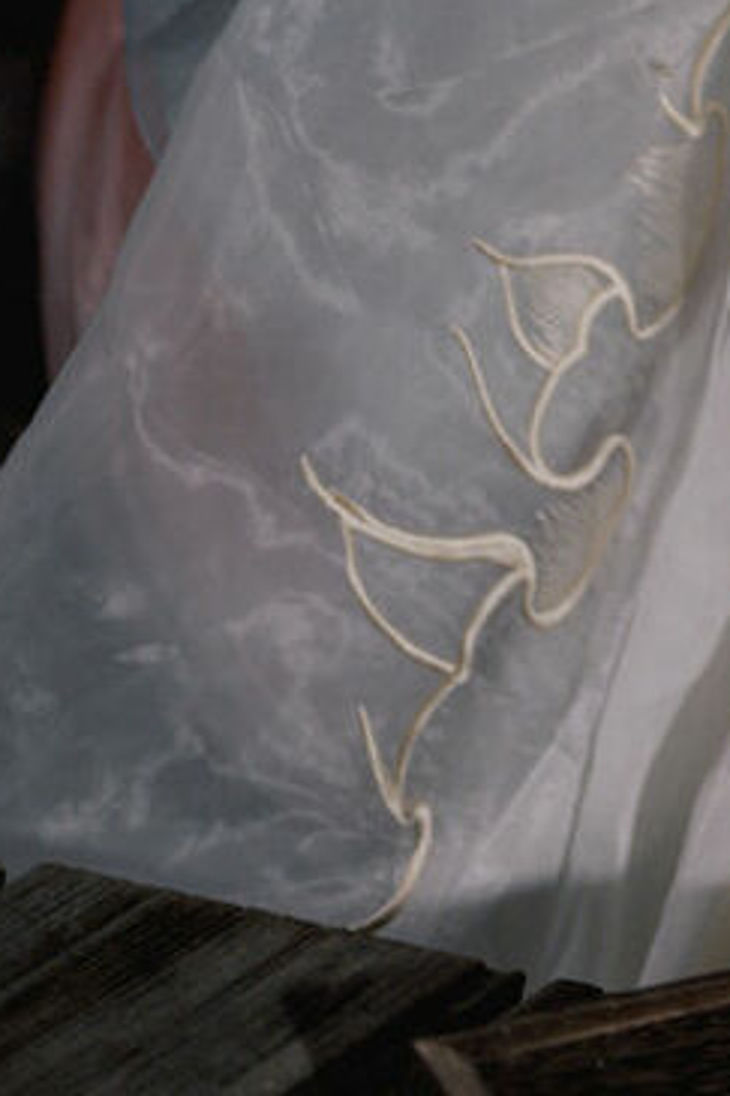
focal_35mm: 216
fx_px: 6576
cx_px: 1319
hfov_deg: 6.2
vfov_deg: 9.3
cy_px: -551
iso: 400
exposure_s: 1/125
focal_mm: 50
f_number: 1.2
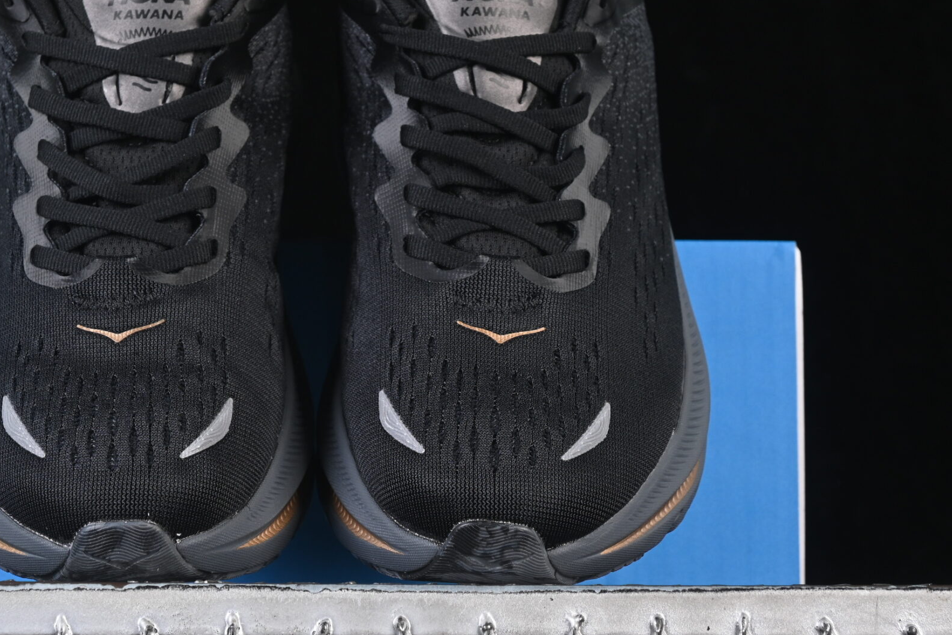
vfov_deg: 11.3
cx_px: 313
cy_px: 266
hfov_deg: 16.9
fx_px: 3200
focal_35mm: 121
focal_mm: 50
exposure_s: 1/60
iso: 160
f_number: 6.3
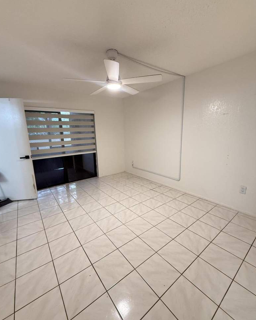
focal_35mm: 15
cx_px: 127
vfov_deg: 96.8
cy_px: 159
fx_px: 142
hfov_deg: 84.0
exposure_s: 1/60
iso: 320
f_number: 2.2
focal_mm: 2.22
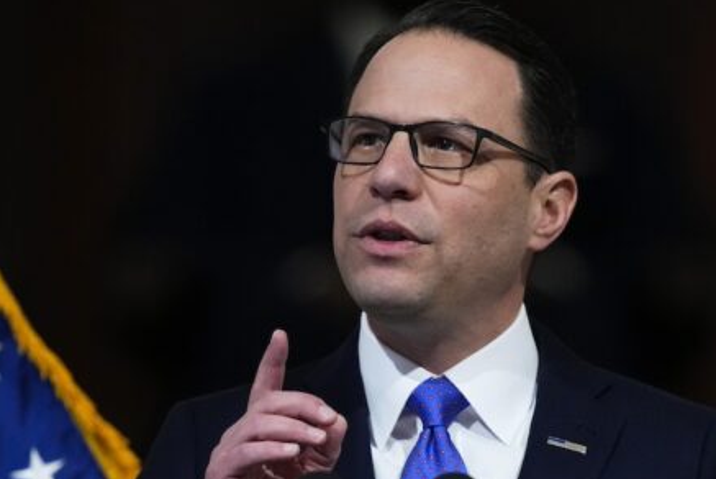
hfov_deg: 2.2
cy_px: 500
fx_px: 18648
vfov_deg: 1.5
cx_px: 444
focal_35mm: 937
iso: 3200
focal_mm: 400
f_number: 2.8
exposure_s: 1/400
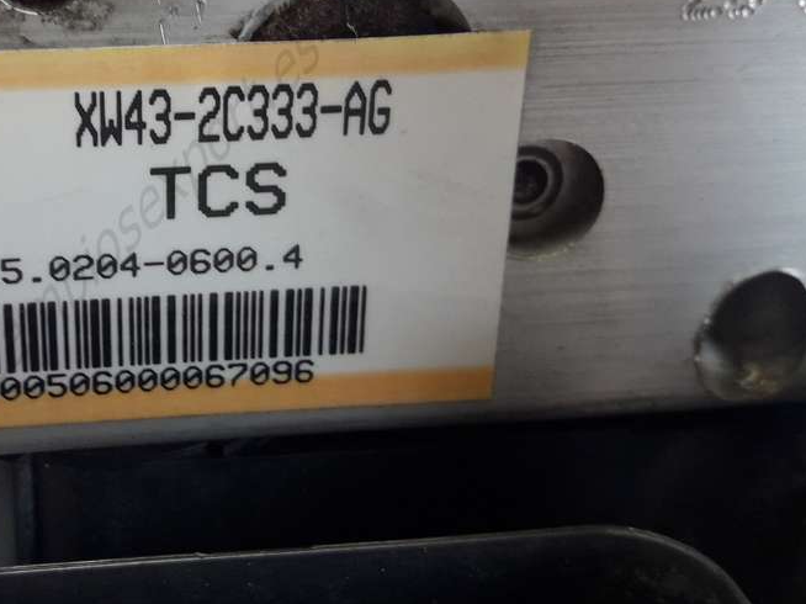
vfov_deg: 27.4
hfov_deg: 34.8
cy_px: 222
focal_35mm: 53
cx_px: 136
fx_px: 1234
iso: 80
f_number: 1.9
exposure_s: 1/33
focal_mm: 3.7
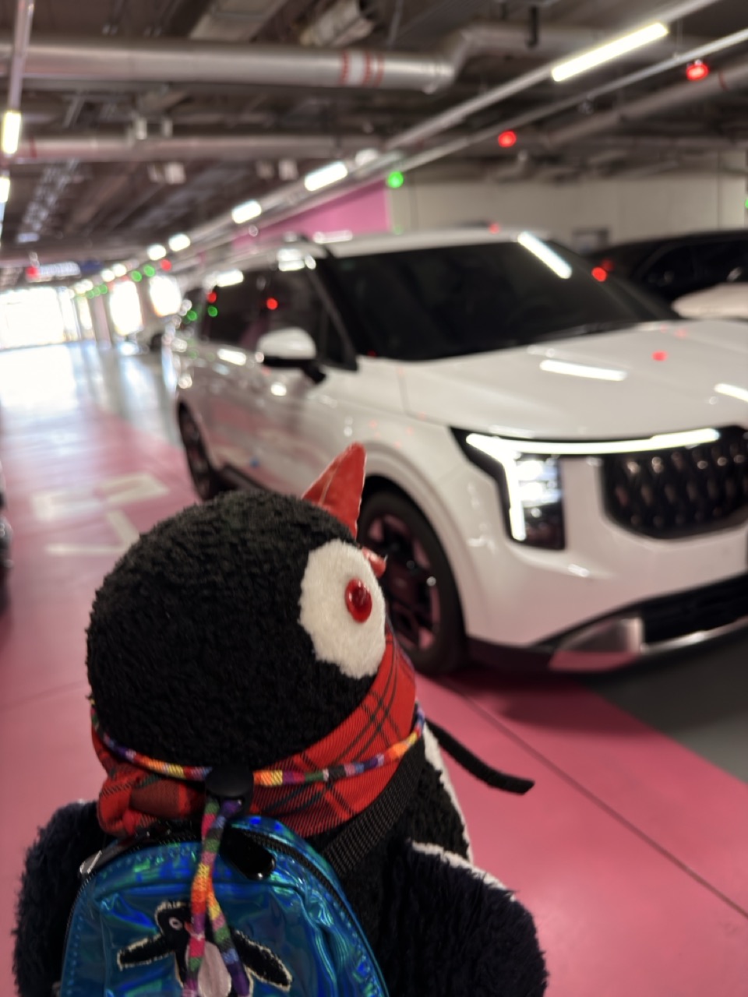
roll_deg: +6.3
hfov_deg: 56.8
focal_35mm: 24
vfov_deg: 71.6
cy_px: 498
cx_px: 374
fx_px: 691
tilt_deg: -16.5
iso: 200
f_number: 1.78
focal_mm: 6.76
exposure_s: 1/40
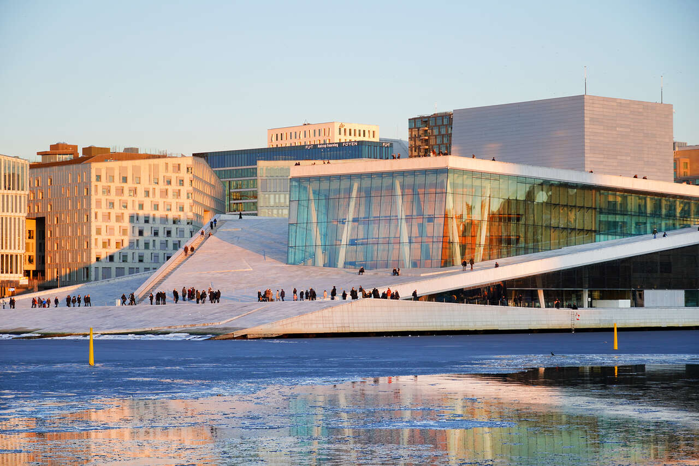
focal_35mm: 92
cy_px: 233
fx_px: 1776
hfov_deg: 22.3
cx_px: 350
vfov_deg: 14.9
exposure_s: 1/100
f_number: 5.6
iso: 125
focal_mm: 61
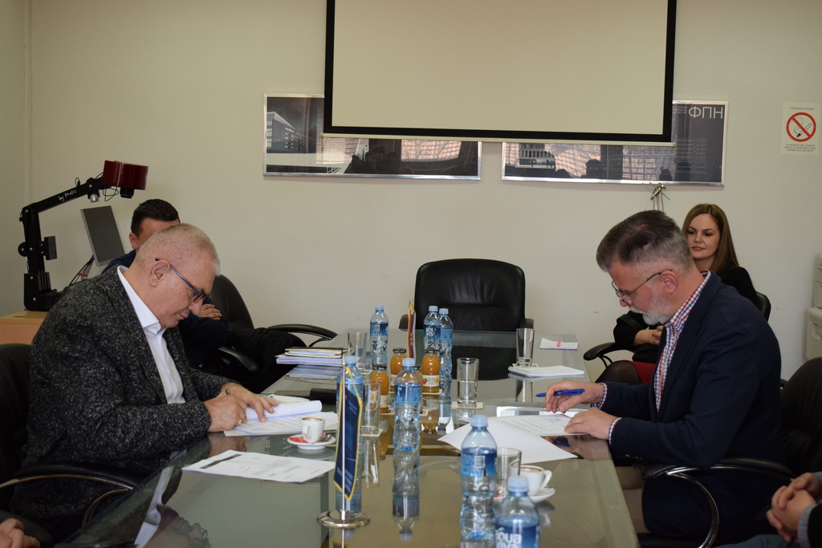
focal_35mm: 52
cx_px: 411
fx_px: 1199
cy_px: 274
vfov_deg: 25.8
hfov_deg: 37.8
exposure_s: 1/125
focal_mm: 35
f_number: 5.6
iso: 1250
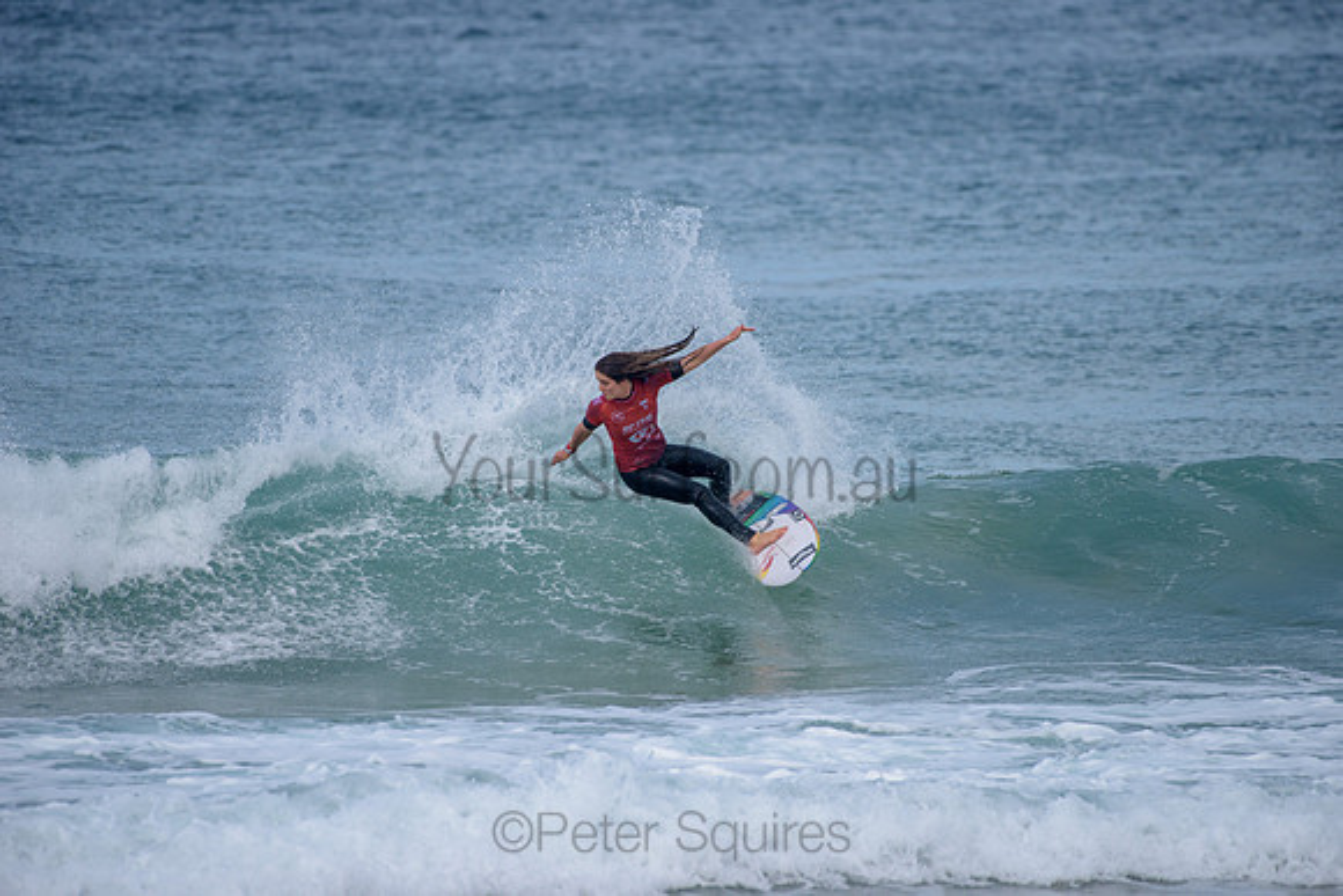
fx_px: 18656
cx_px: 672
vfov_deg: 2.8
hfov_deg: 4.1
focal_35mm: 500
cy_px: 448
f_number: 6.3
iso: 250
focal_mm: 500
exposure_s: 1/2500
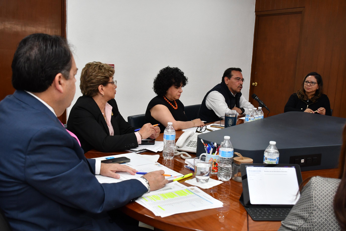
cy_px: 116
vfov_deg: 36.9
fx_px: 346
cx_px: 173
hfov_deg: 53.1
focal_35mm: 36
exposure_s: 1/100
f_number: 5.6
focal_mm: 24
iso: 1000
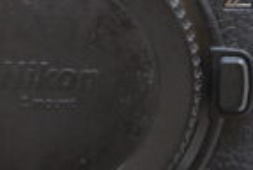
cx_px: -2
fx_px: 2866
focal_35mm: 407
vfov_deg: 3.4
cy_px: 378
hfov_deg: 5.0
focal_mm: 57
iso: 1250
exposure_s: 1/160
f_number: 5.6
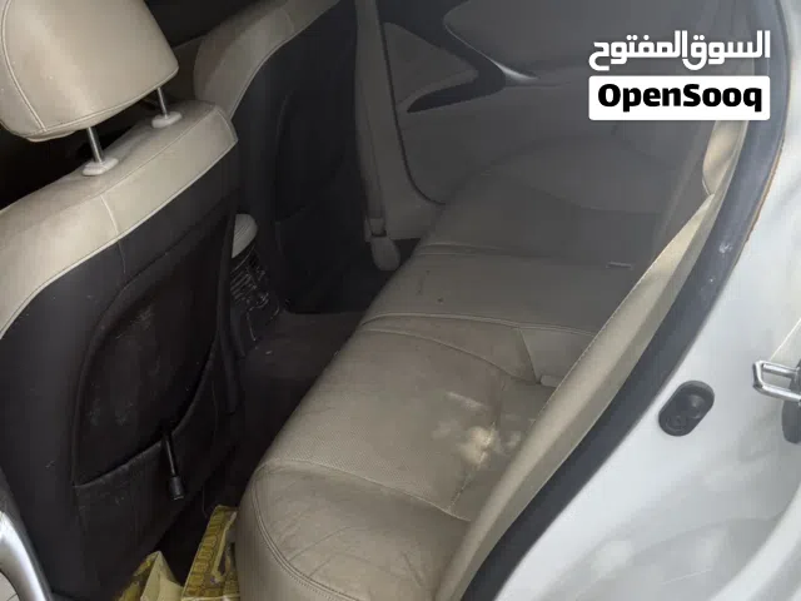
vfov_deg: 56.8
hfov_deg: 71.6
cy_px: 300
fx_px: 555
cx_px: 400
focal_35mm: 24
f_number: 1.78
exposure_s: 1/1292
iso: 100
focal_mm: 6.76
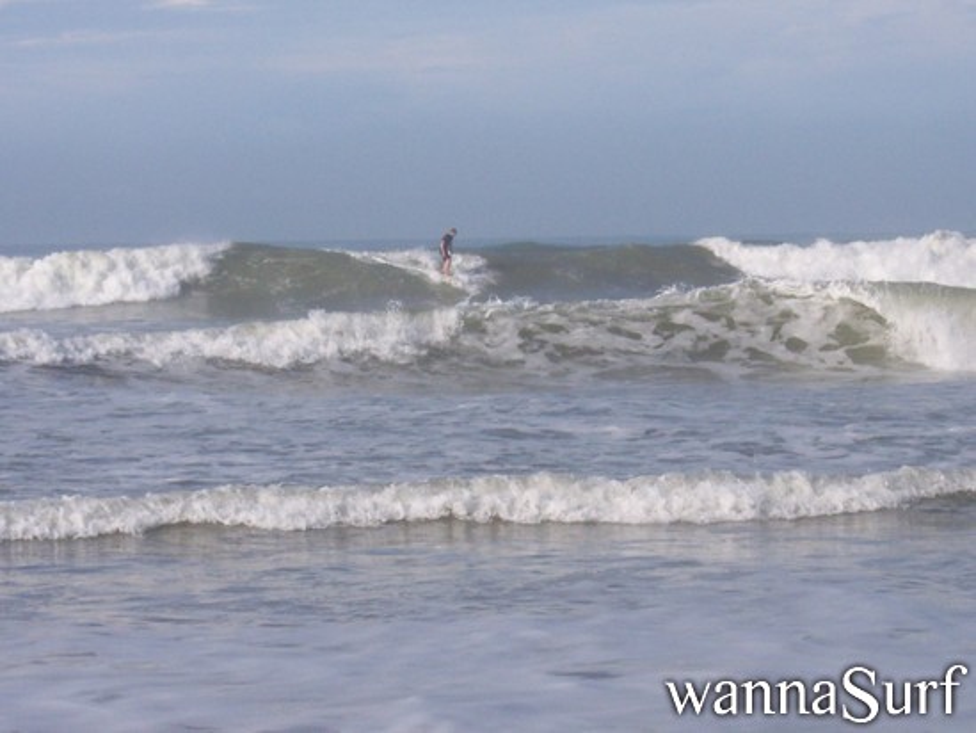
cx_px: 488
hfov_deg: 17.3
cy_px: 366
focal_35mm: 114
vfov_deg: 13.0
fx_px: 3215
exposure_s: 1/350
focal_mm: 24
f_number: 8
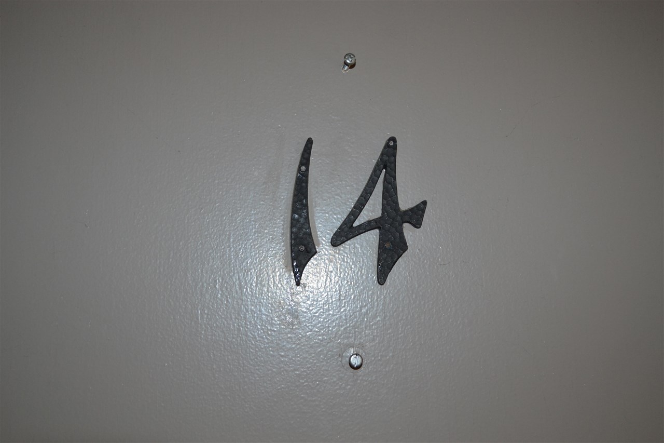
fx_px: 719
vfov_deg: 34.2
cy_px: 222
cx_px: 332
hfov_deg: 49.6
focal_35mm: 39
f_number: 4.2
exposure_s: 1/60
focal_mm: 26
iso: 360
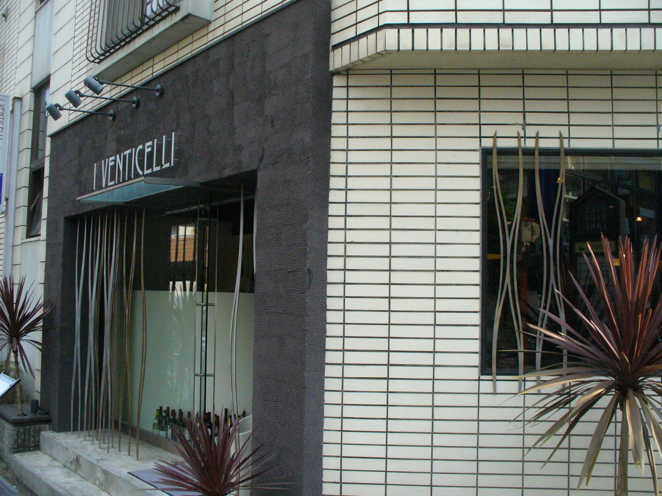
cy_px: 248
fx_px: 708
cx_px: 331
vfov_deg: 38.7
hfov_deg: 50.1
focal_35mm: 37
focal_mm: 6.1
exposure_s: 1/400
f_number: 5.6
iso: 400
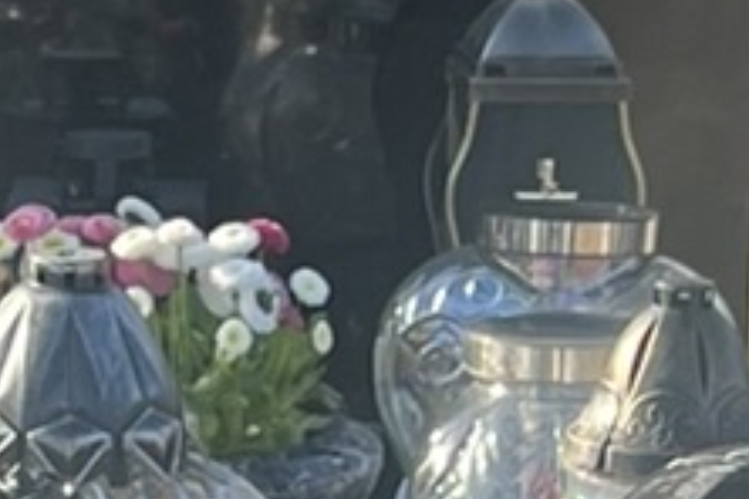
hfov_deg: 8.3
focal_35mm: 249
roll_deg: -0.3
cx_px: 128
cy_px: 1480
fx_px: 5180
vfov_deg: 5.2
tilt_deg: -23.9
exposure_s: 1/751
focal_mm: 5.1
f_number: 1.6
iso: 50
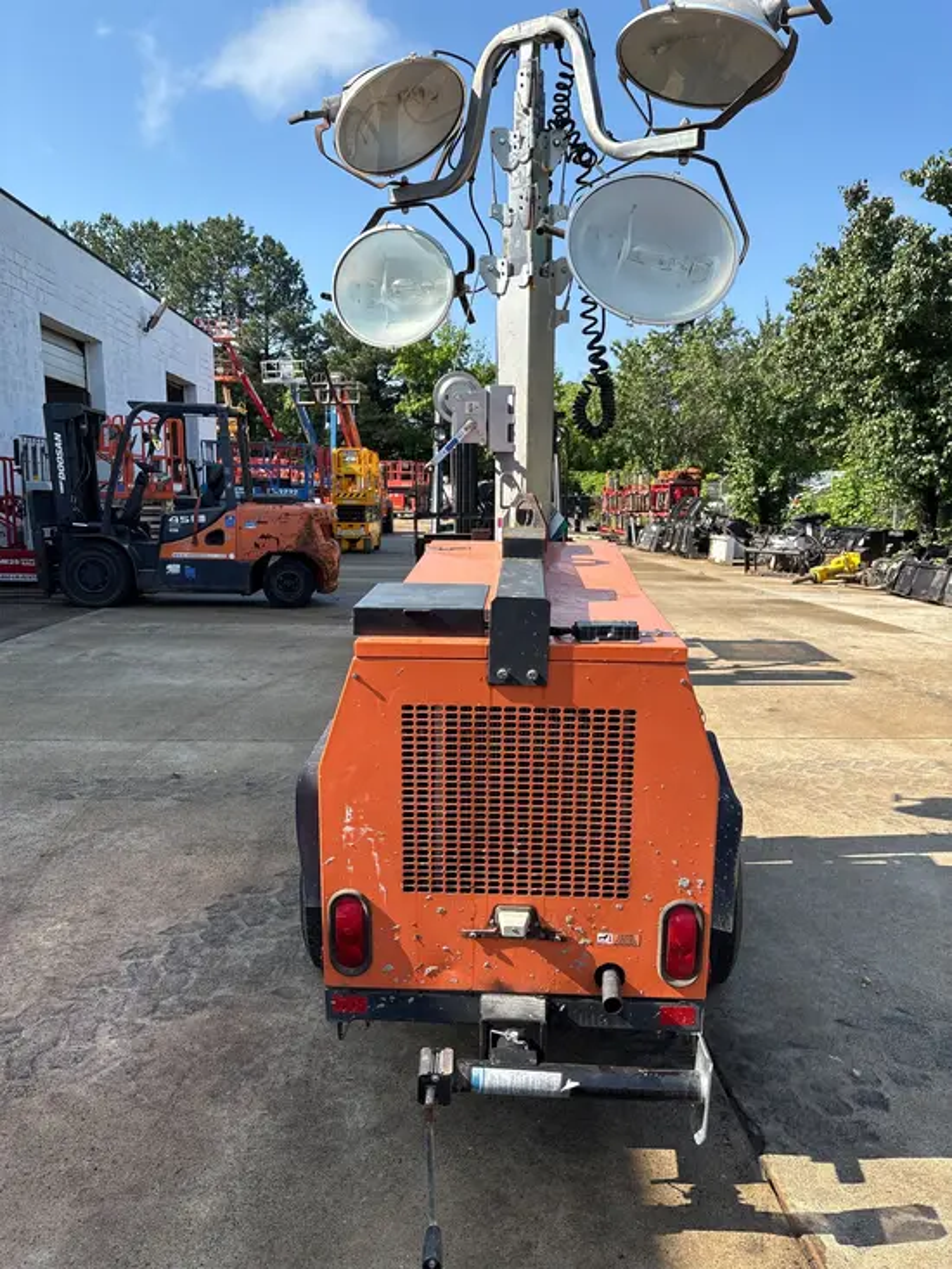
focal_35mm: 26
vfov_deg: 67.3
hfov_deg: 53.1
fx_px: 953
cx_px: 476
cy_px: 634
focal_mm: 5.96
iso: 50
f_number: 1.6
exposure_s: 1/1706
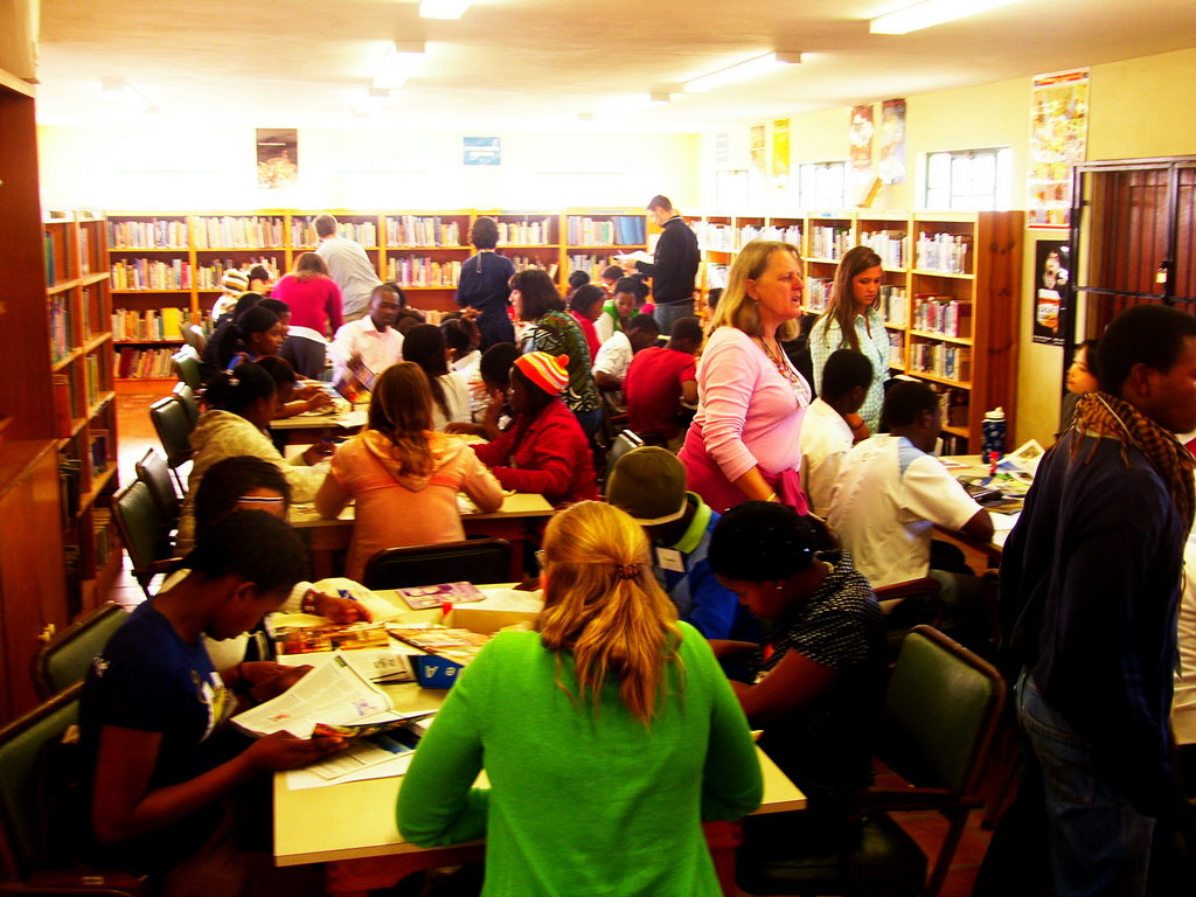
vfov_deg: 36.0
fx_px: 1382
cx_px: 598
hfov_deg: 46.8
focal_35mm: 40
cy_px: 448
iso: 100
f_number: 2.5
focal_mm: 10.3
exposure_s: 1/30
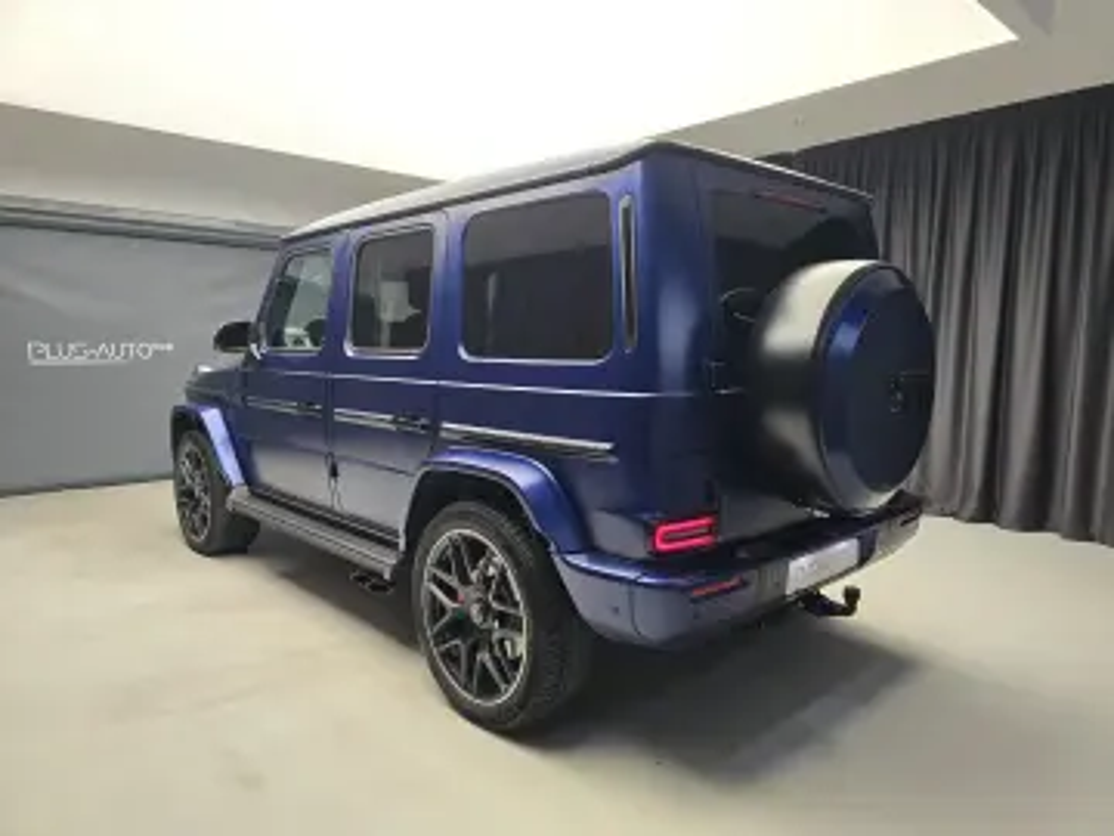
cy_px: 418
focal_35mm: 23
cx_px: 557
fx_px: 740
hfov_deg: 73.9
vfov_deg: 58.9
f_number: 1.7
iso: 160
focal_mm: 6.3
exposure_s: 1/100
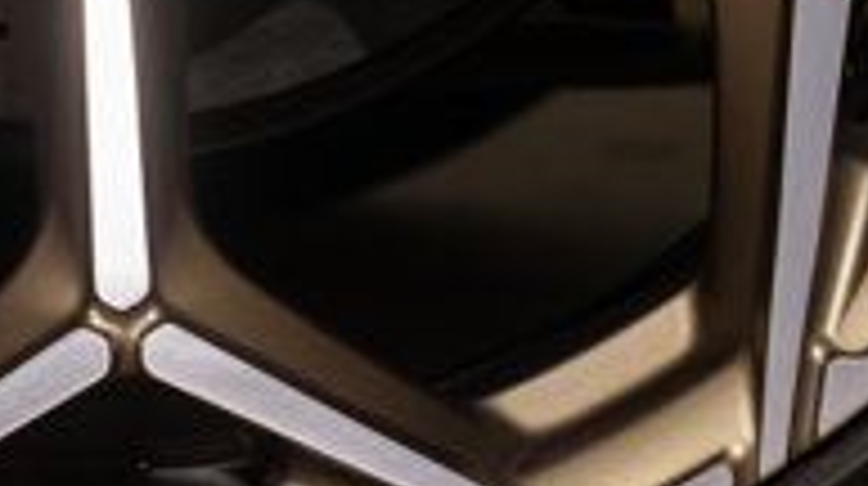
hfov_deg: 6.1
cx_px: -22
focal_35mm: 356
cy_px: -547
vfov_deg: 3.4
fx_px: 8183
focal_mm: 63
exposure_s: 1/125
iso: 160
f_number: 4.5
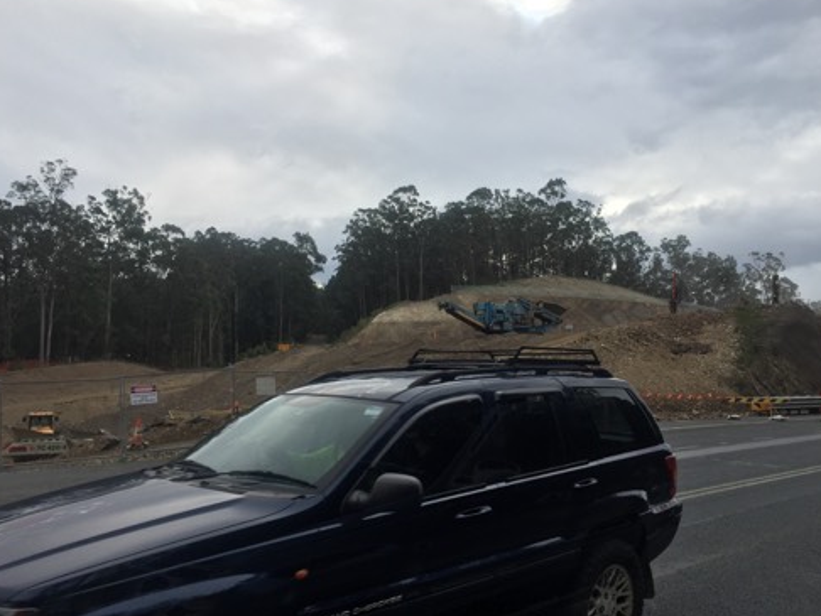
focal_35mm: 31
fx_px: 736
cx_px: 419
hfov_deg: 58.3
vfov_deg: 45.5
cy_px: 304
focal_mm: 4.15
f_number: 2.2
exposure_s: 1/1319
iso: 32
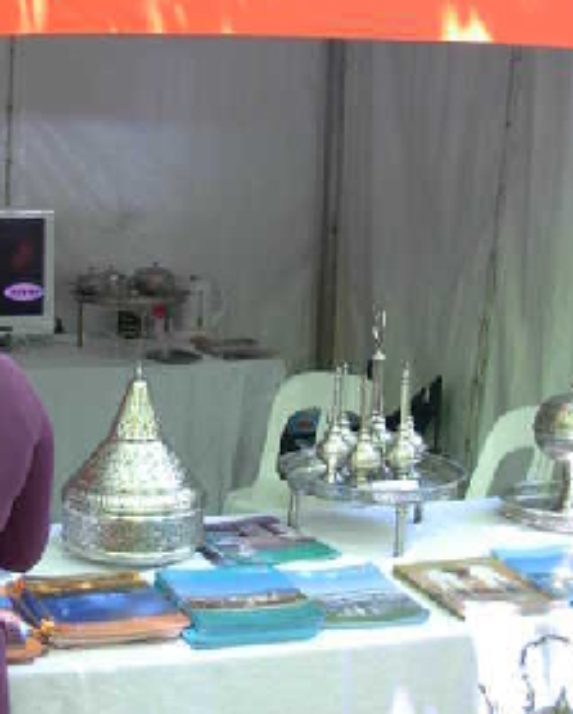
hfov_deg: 23.8
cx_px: 231
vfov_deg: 29.2
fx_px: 1354
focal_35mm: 64
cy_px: 208
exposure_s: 1/26.1
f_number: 2.9
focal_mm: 6.3
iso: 79
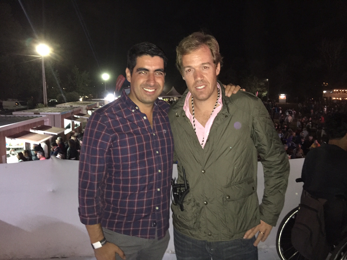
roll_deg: -0.9
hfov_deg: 61.7
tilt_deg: -6.0
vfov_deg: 48.2
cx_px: 174
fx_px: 291
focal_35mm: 29
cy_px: 130
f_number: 2.2
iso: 320
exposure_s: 1/17
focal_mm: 4.15
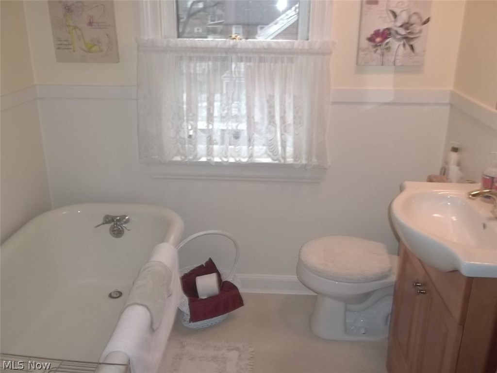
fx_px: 474
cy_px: 186
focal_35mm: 33
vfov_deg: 42.9
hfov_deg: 55.4
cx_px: 248
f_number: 3.3
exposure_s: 1/30
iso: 160
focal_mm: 5.9
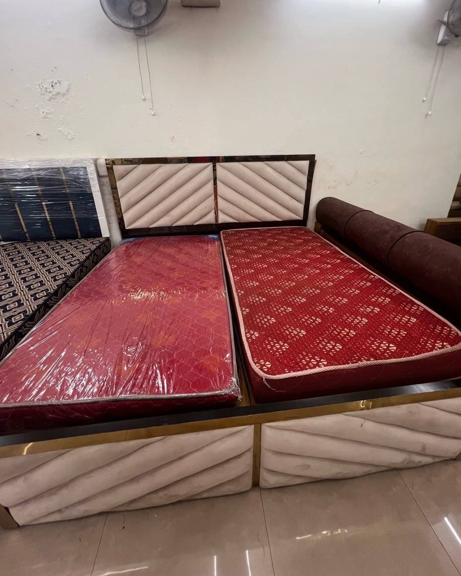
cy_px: 259
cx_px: 234
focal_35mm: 14
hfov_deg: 88.0
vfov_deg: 100.4
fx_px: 239
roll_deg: -0.1
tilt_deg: -23.3
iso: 160
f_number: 1.8
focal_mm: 1.57
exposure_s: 1/100
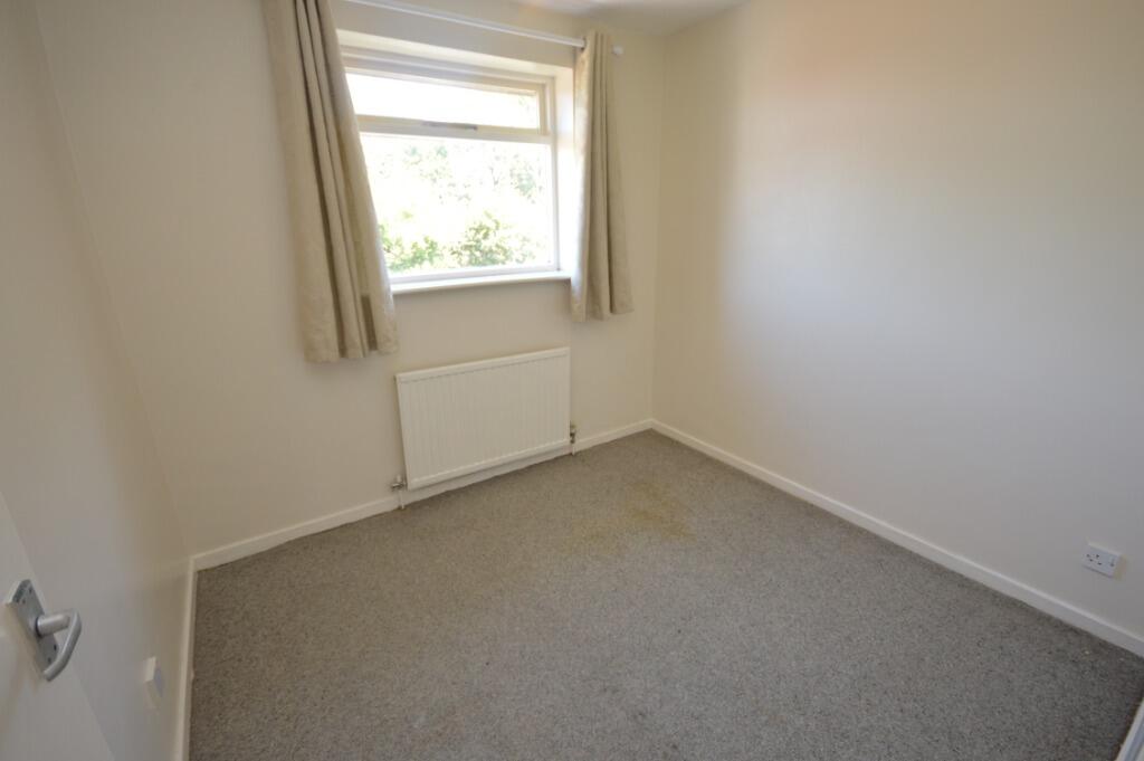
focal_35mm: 15
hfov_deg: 100.4
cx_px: 572
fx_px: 476
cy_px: 380
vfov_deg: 77.2
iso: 400
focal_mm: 10
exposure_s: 1/80
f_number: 4
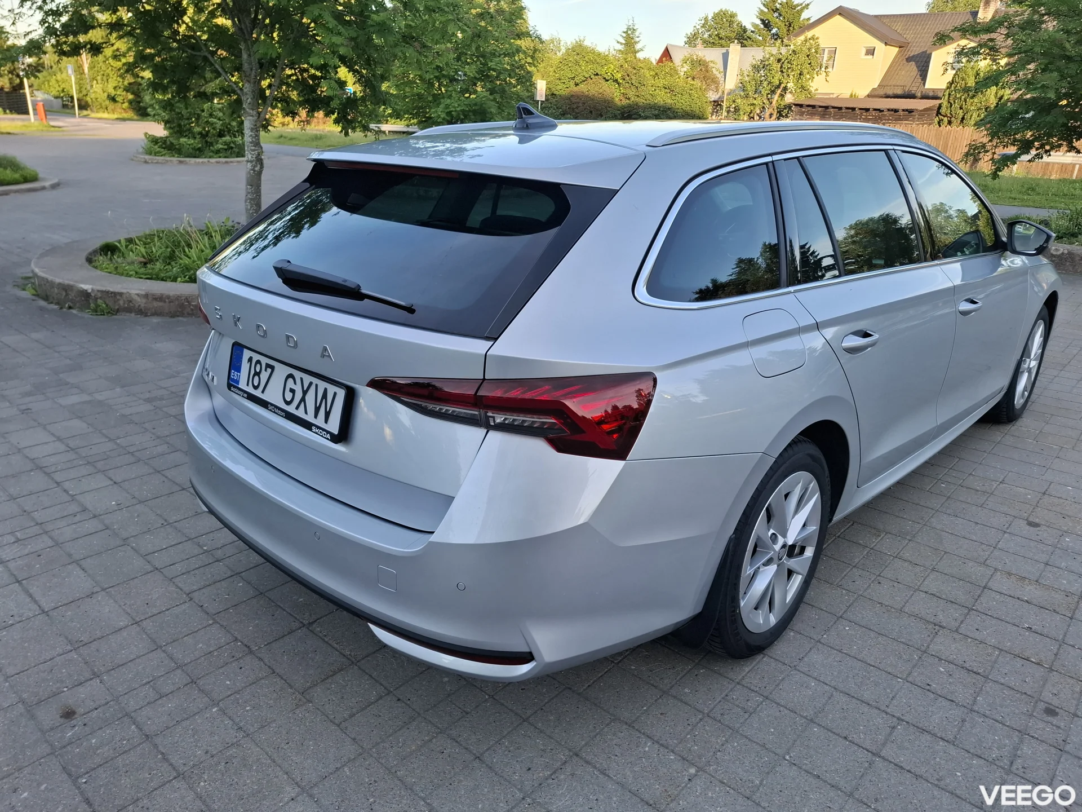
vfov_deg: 58.9
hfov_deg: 73.9
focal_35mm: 23
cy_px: 406
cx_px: 541
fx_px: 719
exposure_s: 1/367
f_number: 1.8
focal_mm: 5.54
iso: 50
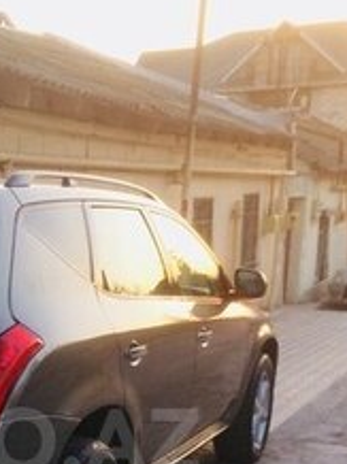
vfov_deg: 28.0
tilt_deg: -15.0
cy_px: 441
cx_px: -19
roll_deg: +1.5
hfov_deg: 21.3
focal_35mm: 66
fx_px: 884
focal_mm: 4.15
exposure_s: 1/33
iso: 40
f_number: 2.2
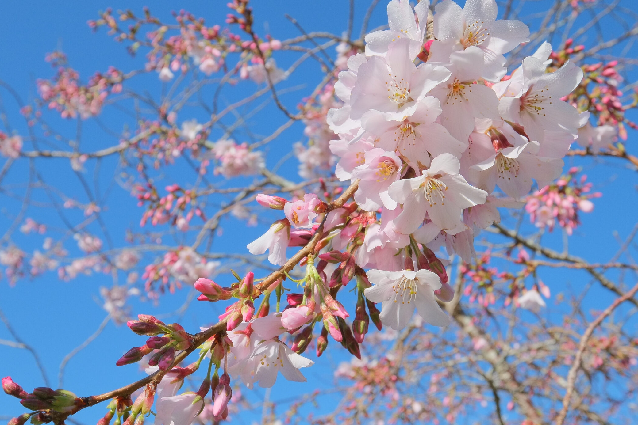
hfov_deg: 58.7
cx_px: 323
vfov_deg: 41.1
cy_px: 229
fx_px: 567
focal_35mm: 32
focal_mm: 17.4
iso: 800
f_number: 8
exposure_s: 1/1100
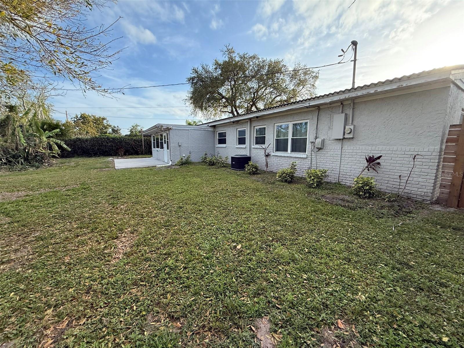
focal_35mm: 14
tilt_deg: -9.3
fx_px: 188
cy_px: 174
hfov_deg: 102.1
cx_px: 232
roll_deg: -0.2
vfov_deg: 85.7
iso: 64
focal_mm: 2.22
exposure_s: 1/479
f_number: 2.2
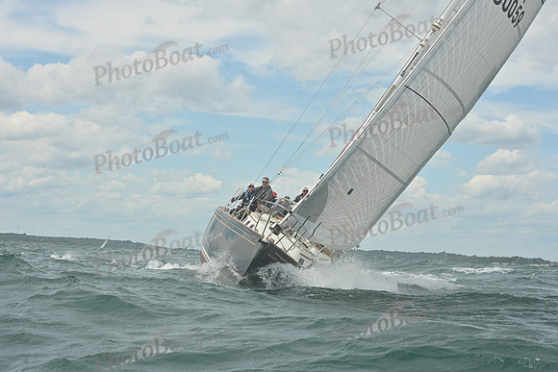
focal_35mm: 85
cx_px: 279
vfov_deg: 16.1
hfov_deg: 23.9
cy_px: 186
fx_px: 1318
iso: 320
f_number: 11
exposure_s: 1/1250
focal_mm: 85
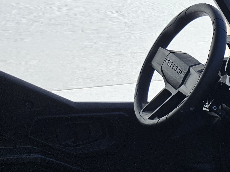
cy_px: 191
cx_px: 359
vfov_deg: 18.8
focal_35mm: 75
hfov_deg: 21.3
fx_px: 498
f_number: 1.8
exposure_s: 1/1215
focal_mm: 5.4
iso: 25
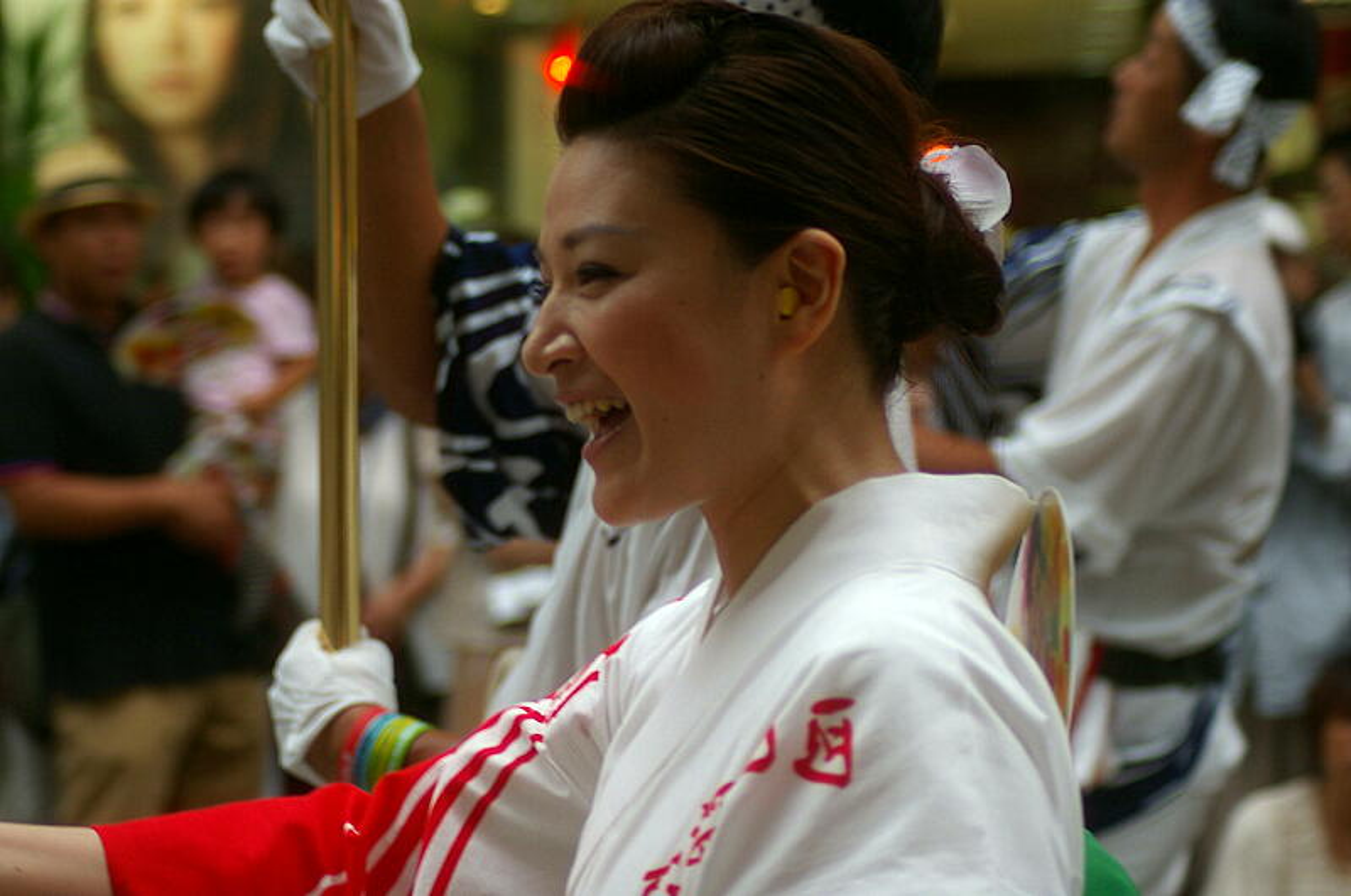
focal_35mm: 105
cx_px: 676
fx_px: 3935
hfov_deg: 19.5
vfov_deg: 13.0
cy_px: 448
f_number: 4
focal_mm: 70
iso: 200
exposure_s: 1/125
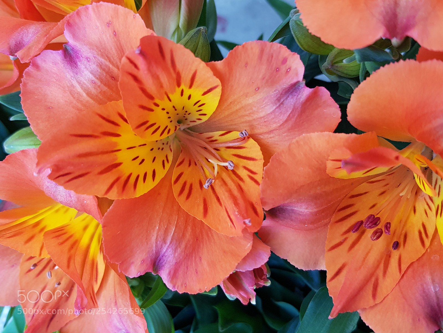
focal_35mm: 26
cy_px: 166
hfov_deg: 67.3
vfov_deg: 53.1
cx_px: 222
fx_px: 333
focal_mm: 4.2
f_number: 1.7
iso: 40
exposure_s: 1/68
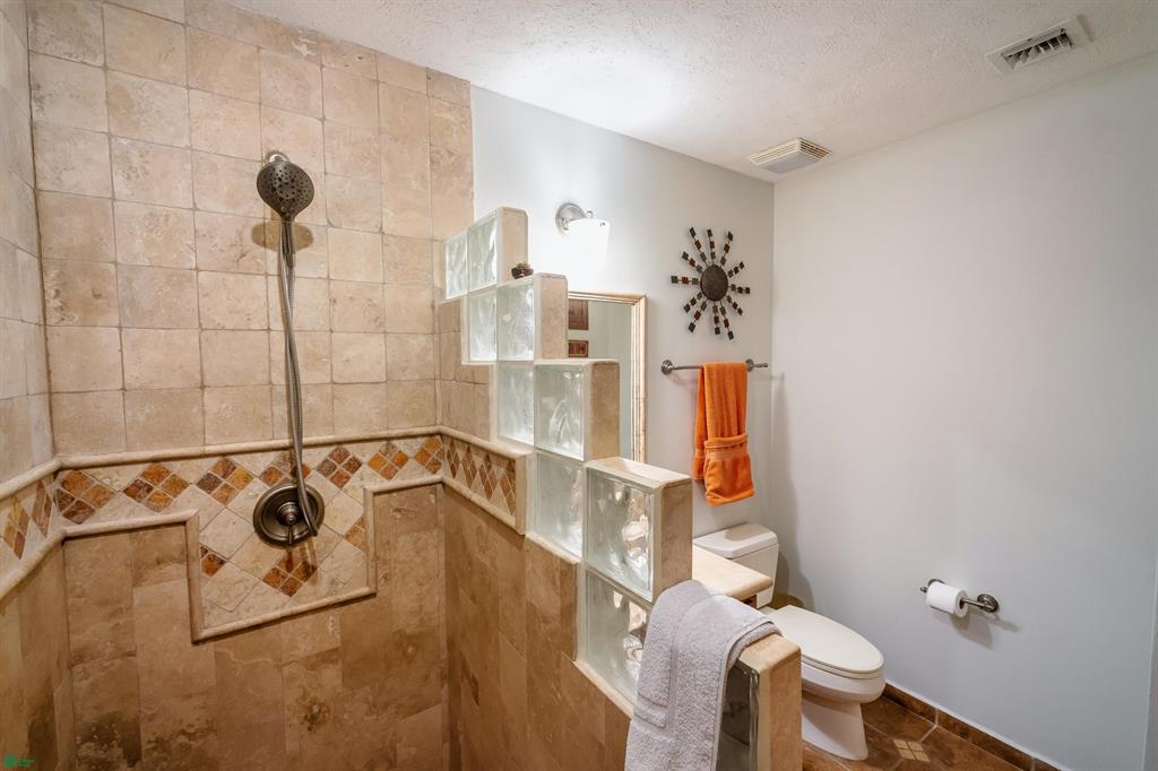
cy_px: 386
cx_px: 579
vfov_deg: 81.2
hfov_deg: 104.3
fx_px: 450
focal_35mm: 14
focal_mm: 14
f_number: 4
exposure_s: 1/30
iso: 800
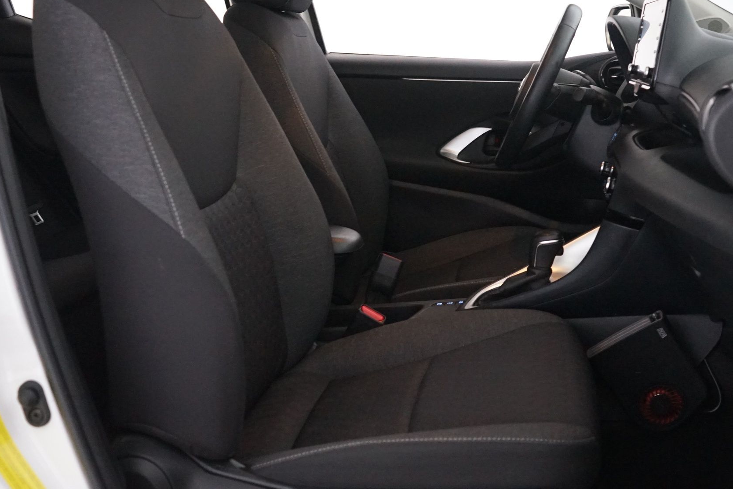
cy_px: 208
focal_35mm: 42
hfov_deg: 46.2
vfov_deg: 31.8
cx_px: 428
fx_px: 855
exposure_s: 1/15
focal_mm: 28
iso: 5000
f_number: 4.5
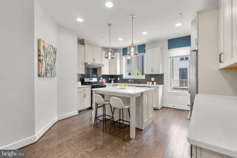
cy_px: 79
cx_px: 118
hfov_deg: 96.7
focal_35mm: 16
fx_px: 105
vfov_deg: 73.8
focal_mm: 16
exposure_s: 1/3
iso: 250
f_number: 8
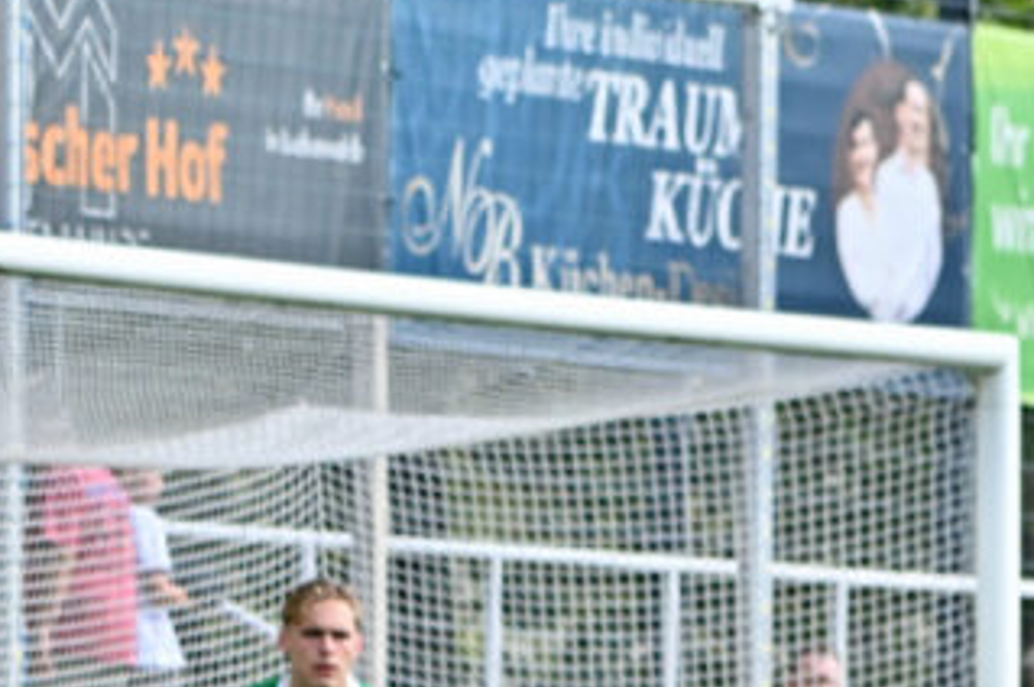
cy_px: 773
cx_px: 1381
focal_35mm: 434
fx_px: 12452
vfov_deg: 3.2
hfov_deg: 4.7
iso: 800
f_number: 5
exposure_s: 1/2000
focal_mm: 135
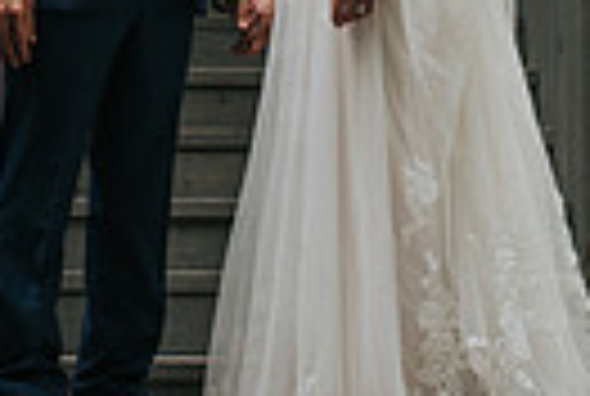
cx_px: 266
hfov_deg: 13.0
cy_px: -230
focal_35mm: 158
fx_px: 2595
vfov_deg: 8.5
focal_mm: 35
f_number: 2.8
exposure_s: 1/800
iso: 640
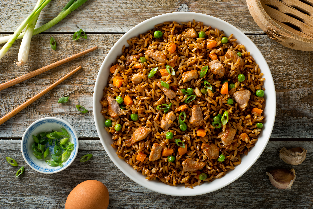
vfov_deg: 27.0
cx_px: 156
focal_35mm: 50
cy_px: 104
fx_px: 435
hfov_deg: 39.6
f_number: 11
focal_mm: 50
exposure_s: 1/160
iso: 100
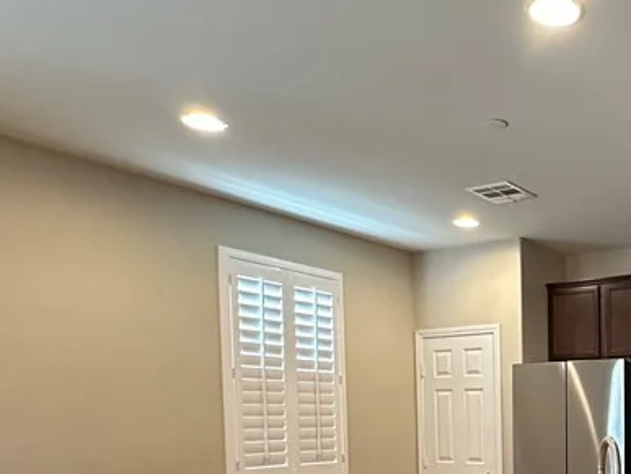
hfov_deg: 44.0
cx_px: 608
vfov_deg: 35.9
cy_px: 443
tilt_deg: -3.2
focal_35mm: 37
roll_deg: +0.2
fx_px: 675
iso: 400
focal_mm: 2.22
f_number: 2.2
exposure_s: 1/60
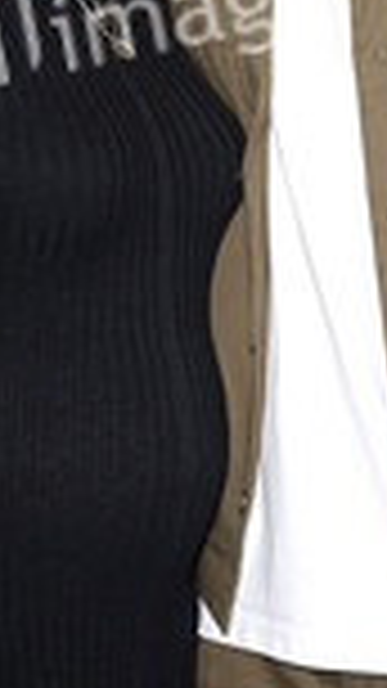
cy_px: 220
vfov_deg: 12.6
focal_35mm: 170
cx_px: 230
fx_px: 3103
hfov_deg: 7.1
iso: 400
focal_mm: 62
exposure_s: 1/250
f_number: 5
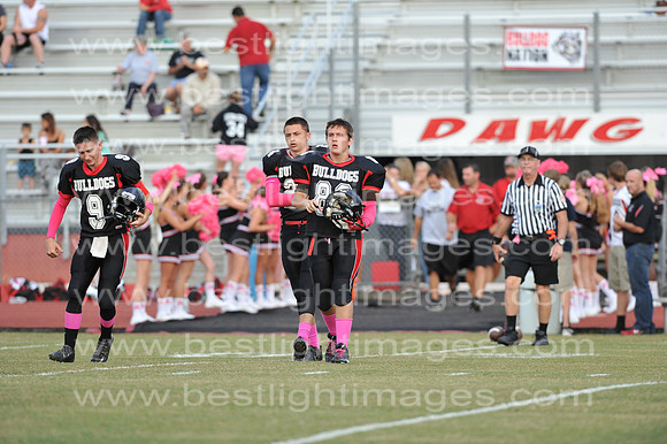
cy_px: 222
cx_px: 334
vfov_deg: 4.6
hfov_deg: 6.9
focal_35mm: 300
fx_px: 5555
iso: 1000
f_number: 4
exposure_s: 1/1600
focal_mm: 300
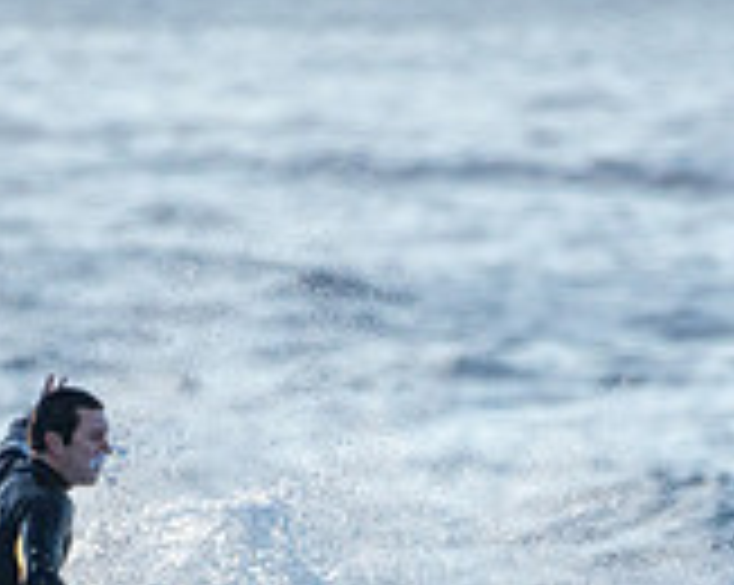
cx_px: 207
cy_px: 812
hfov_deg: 0.8
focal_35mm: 2406
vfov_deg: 0.6
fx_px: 52204
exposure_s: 1/1250
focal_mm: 480
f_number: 5.6
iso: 450
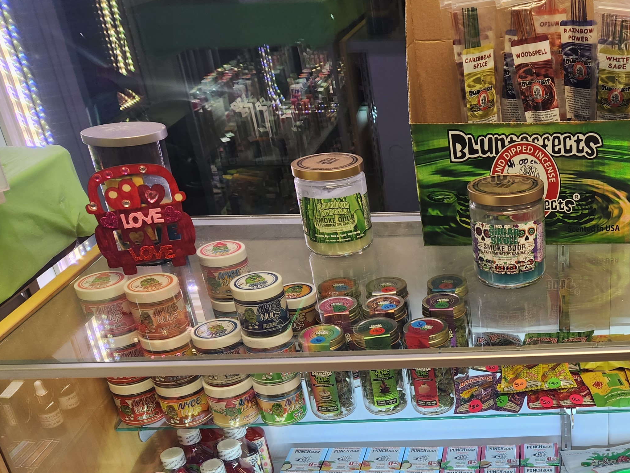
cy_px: 402
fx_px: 819
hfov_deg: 39.6
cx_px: 546
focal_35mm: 45
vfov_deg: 31.1
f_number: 1.8
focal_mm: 5.4
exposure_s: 1/51
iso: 40
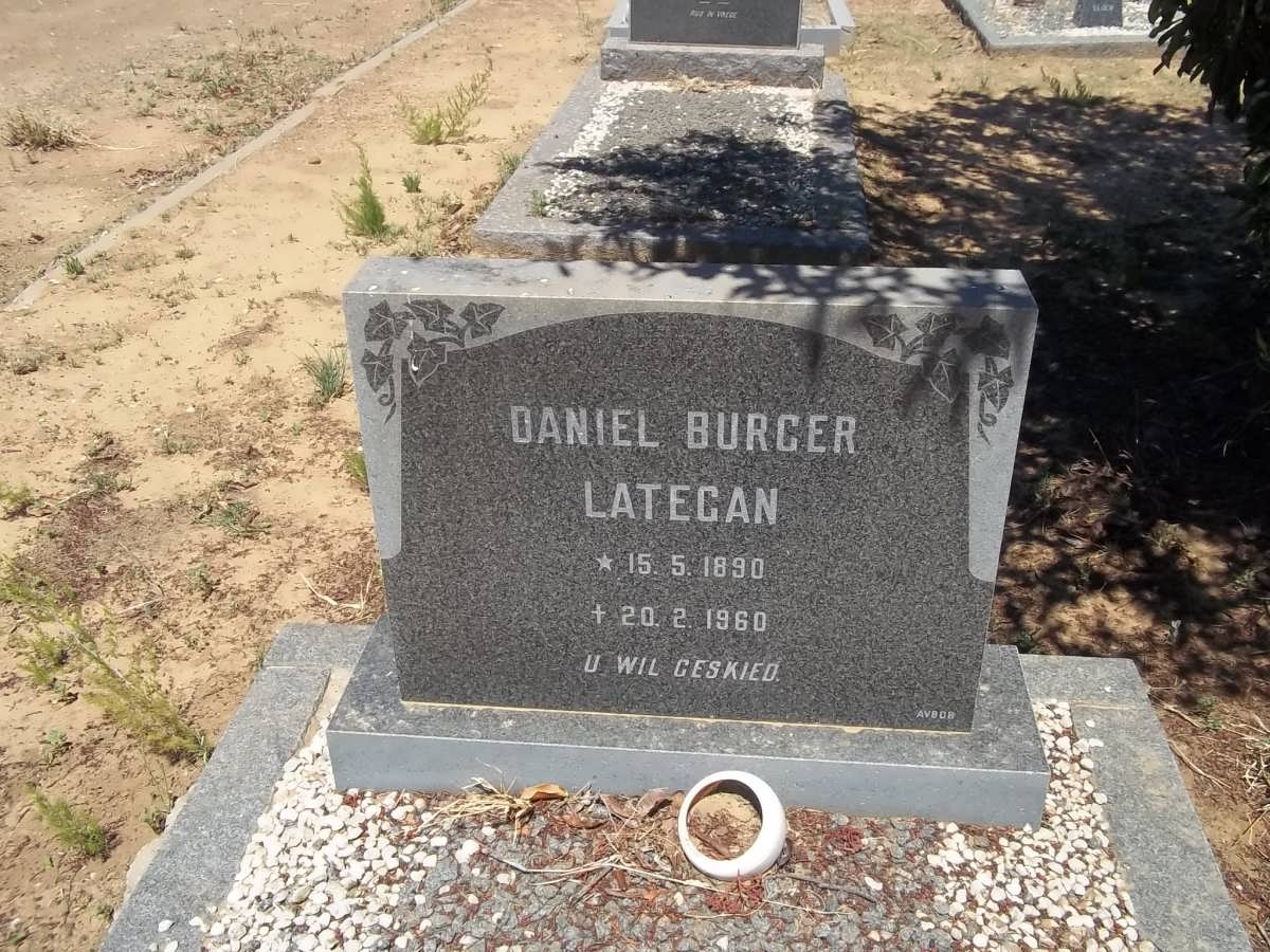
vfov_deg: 44.2
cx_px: 635
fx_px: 1174
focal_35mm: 32
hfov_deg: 56.8
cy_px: 476
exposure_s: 1/500
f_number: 5.5
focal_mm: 5.7
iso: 80
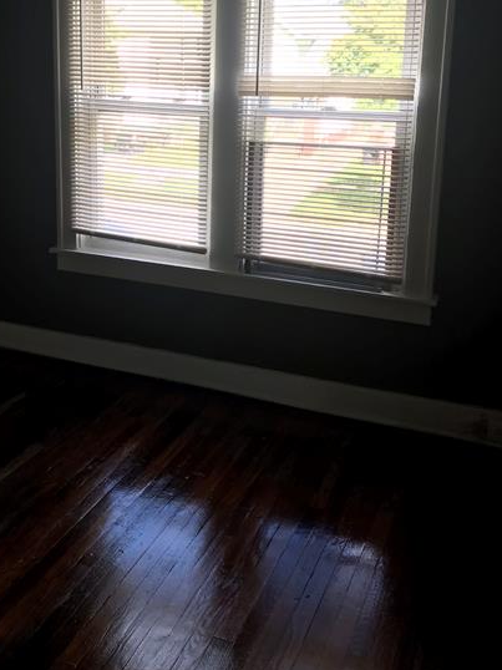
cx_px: 184
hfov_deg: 35.7
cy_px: 218
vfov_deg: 46.0
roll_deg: -0.5
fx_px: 774
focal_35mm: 40
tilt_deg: -11.4
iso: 20
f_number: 1.8
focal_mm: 3.99
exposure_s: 1/134
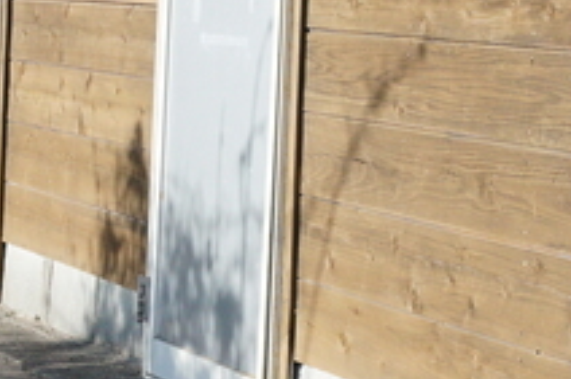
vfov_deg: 7.9
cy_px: -224
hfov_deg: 12.1
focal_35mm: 169
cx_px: 552
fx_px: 2678
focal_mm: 35
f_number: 8
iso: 1600
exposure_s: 1/500
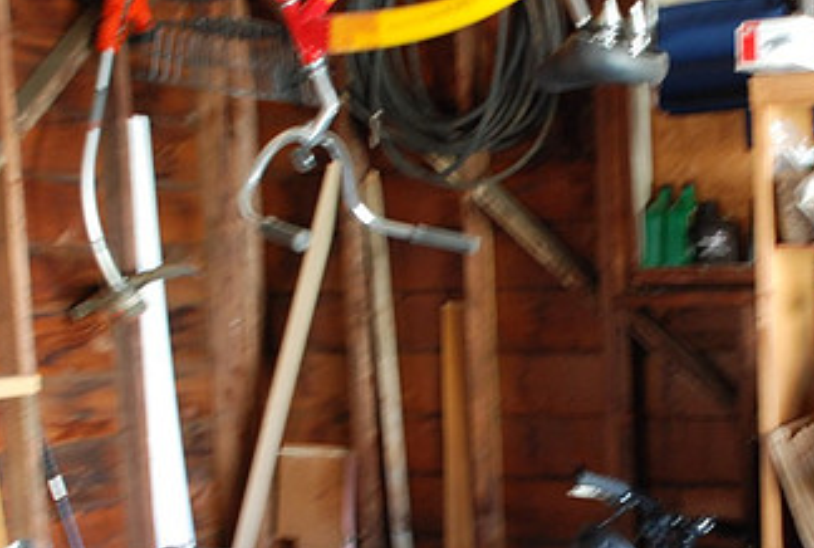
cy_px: 403
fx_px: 1338
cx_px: 575
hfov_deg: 33.4
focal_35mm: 59
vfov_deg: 22.9
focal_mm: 22
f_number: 3.8
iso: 800
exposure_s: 1/13
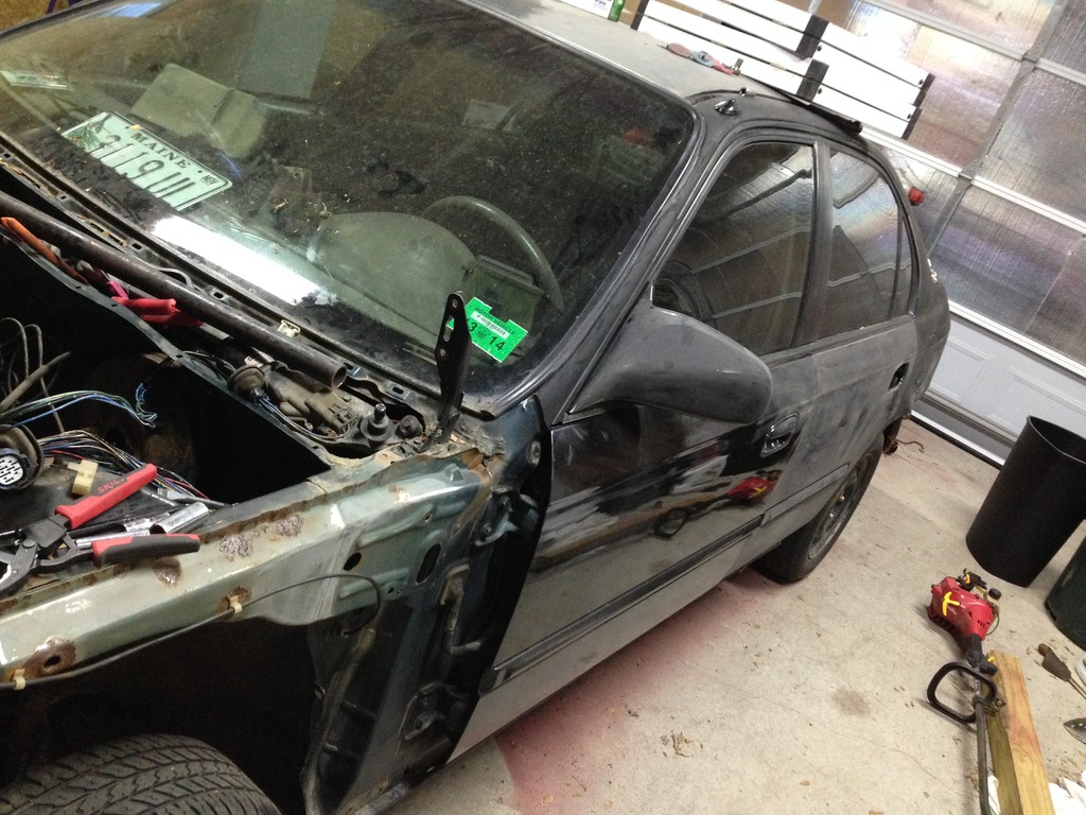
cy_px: 408
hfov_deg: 55.4
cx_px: 543
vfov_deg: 42.9
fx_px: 1035
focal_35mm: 33
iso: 400
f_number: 2.4
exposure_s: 1/20
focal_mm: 4.12
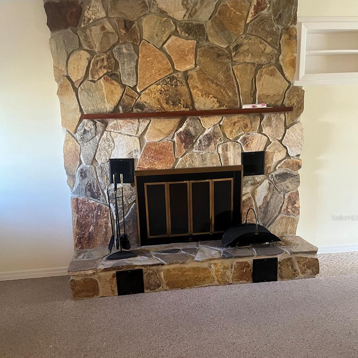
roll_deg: +3.1
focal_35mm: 31
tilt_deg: -11.7
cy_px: 218
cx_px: 179
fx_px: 363
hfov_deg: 52.5
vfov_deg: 52.1
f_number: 1.6
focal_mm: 5.1
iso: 400
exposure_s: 1/60
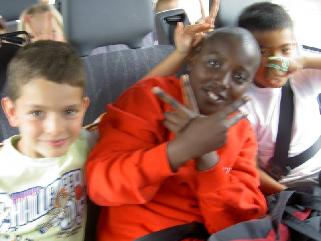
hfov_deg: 47.9
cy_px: 120
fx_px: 362
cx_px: 160
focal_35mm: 39
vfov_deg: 36.8
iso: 100
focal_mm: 8
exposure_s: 1/10
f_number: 2.8
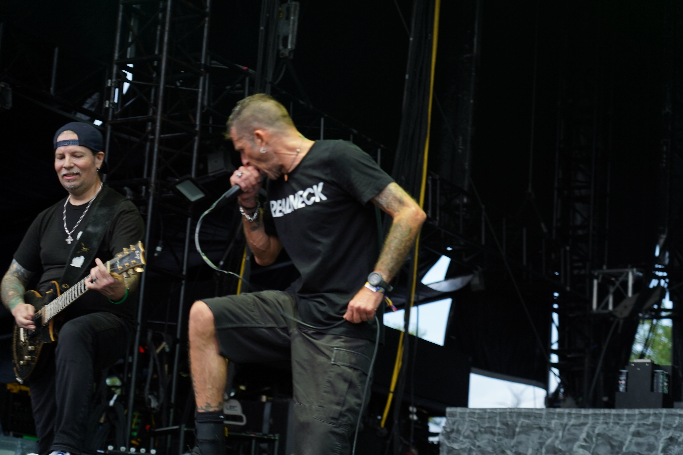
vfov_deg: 16.7
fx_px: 1556
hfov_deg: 24.8
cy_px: 228
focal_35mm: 82
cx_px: 342
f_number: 4
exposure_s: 1/100
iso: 320
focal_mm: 82
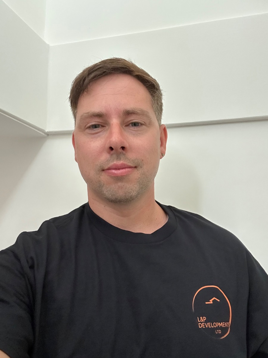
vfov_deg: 60.0
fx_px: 310
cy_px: 179
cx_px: 134
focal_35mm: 30
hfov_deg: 46.8
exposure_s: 1/52
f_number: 1.9
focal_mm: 2.69
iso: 320
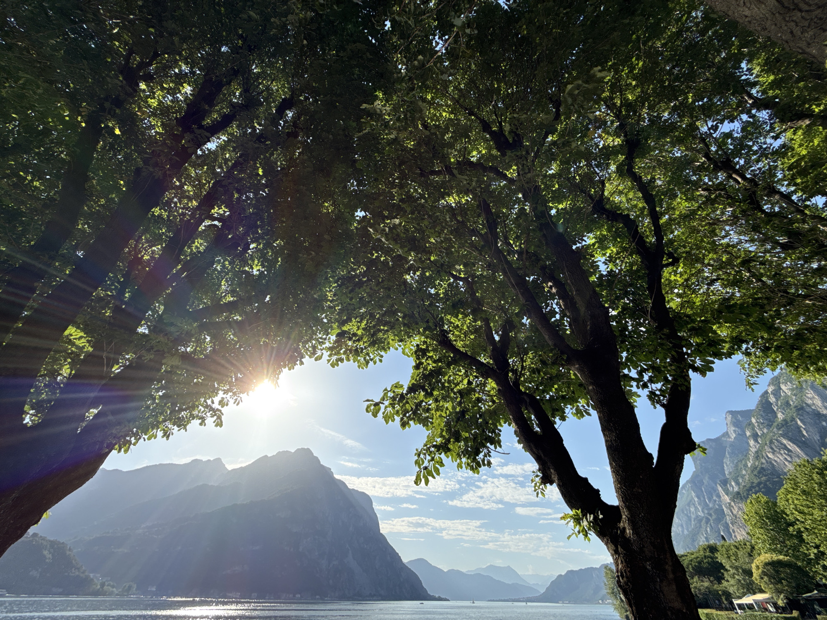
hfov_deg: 102.1
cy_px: 310
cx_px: 414
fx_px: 334
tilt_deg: +41.0
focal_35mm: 14
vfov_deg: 85.7
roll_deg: -1.0
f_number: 2.2
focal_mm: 2.22
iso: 64
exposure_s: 1/1211
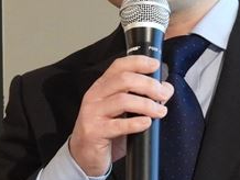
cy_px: 139
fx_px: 2603
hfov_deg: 5.3
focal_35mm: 375
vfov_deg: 4.0
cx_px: 186
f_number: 3.5
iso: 450
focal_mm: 14.3
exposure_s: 1/15
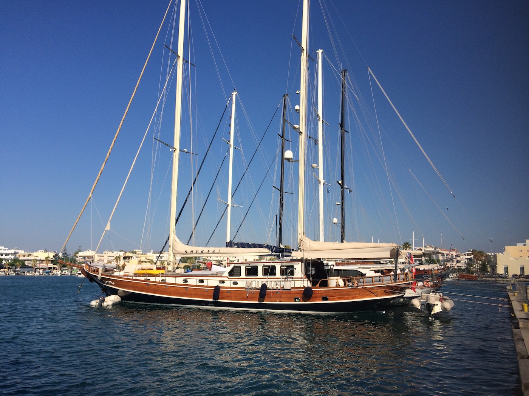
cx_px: 264
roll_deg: +0.2
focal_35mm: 29
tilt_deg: +7.5
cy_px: 198
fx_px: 443
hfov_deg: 61.7
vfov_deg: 48.2
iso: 32
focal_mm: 4.15
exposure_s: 1/3165
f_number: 2.2
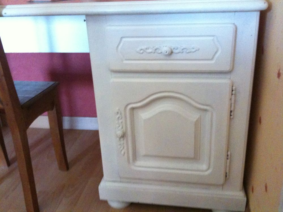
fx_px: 286
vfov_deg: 40.7
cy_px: 106
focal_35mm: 35
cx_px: 142
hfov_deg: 52.6
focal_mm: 3.85
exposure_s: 1/11
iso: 500
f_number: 2.8
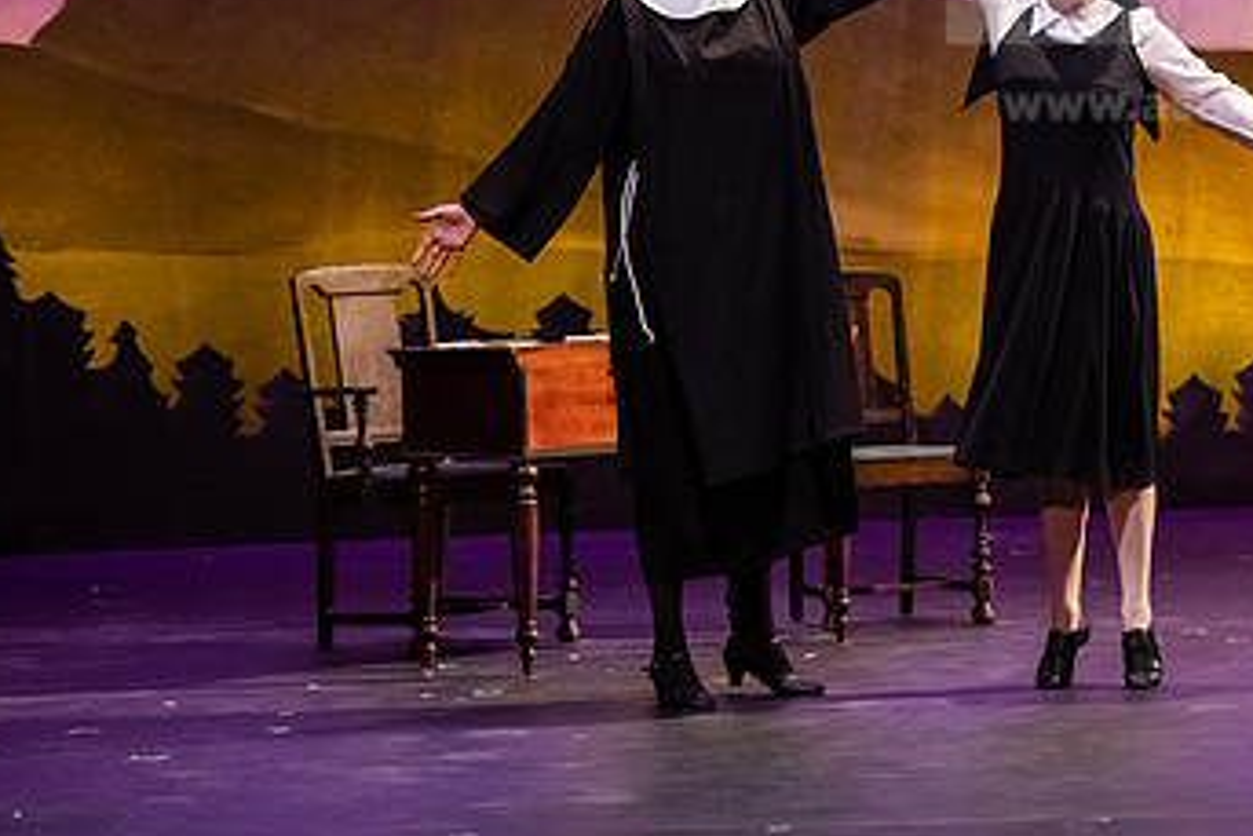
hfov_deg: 11.0
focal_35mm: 186
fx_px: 6476
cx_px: 837
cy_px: 181
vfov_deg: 7.4
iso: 5000
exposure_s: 1/200
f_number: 3.2
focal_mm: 110
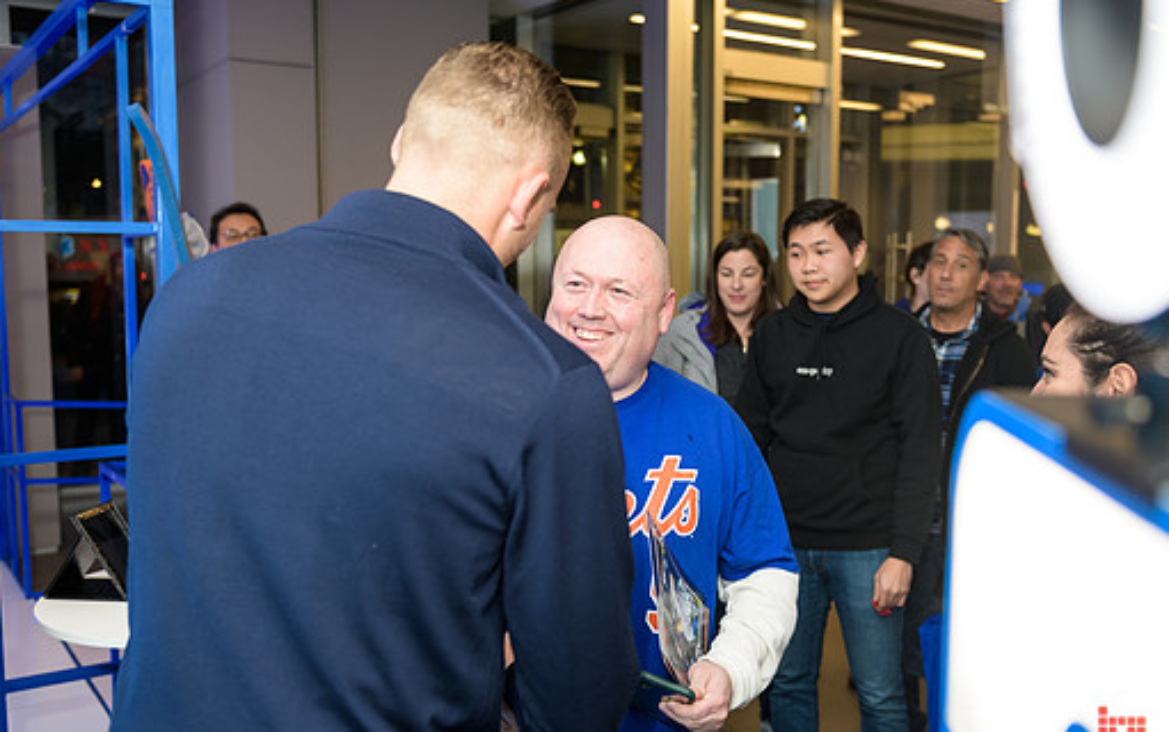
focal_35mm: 37
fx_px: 1179
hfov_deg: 52.7
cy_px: 383
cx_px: 597
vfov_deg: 34.5
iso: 400
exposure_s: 1/125
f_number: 3.2
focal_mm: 32
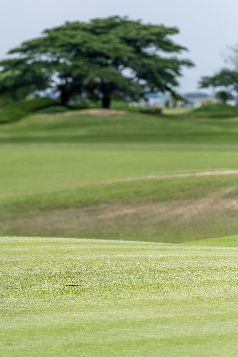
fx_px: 1985
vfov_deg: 10.3
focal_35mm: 200
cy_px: 178
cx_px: 119
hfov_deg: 6.9
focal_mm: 200
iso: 200
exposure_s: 1/2500
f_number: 6.3
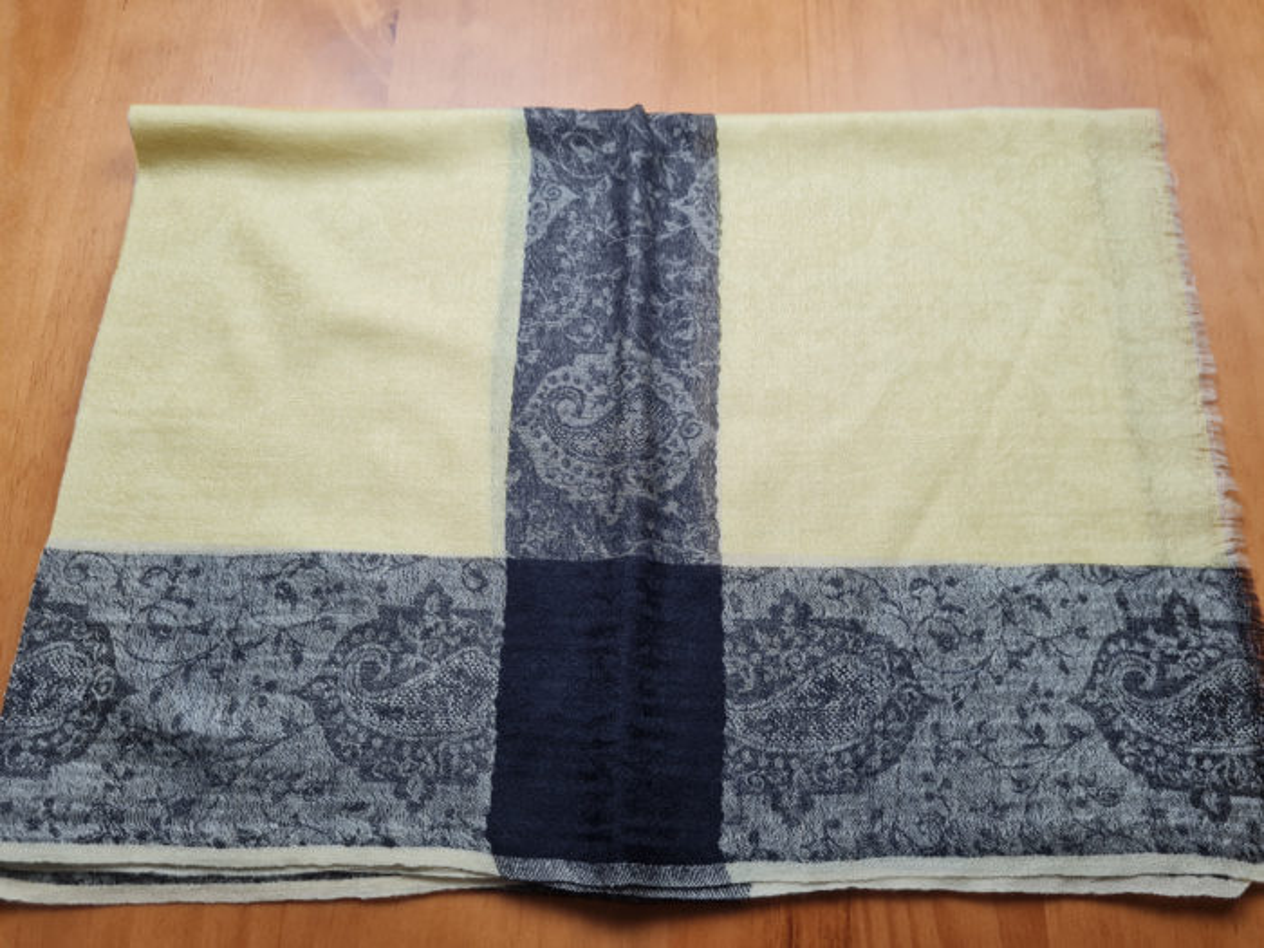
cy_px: 474
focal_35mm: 26
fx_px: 949
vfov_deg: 53.1
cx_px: 632
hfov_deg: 67.3
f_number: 1.8
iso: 64
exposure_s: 1/120
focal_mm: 5.4
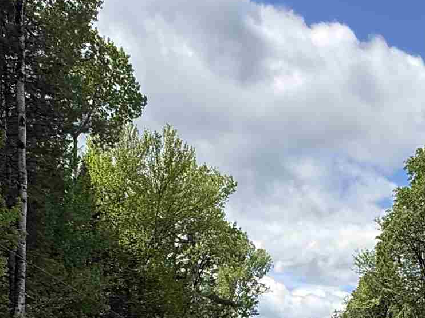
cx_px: 302
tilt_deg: -1.2
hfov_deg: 32.8
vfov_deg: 22.4
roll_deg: +0.6
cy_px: 423
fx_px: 712
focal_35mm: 58
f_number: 2.2
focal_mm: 2.22
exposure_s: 1/1368
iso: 50
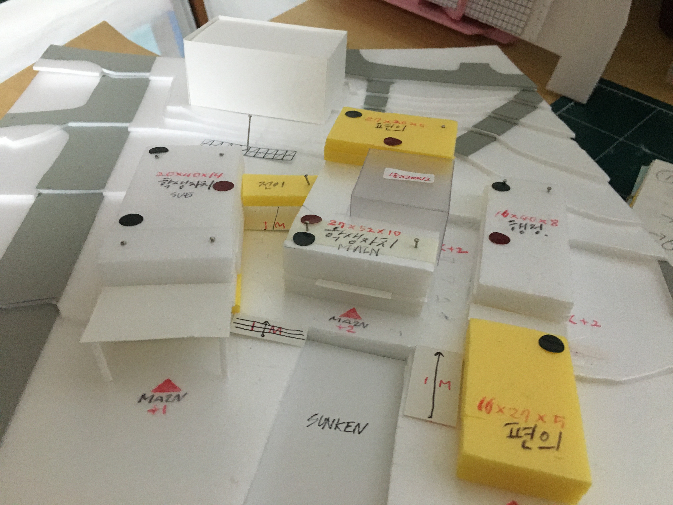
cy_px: 252
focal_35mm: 29
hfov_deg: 61.7
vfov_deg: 48.2
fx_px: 564
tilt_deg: -49.3
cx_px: 336
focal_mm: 4.15
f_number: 2.2
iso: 200
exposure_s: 1/30
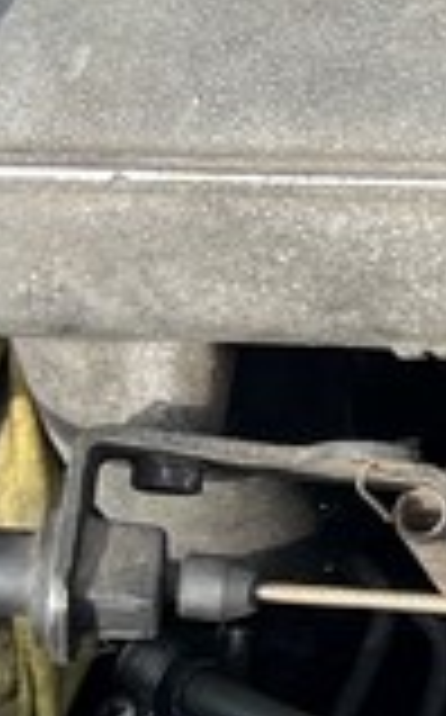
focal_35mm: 178
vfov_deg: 11.8
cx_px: 1036
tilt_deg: -52.0
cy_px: 387
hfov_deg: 7.0
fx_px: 3471
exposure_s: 1/601
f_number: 1.5
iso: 50
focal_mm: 5.7
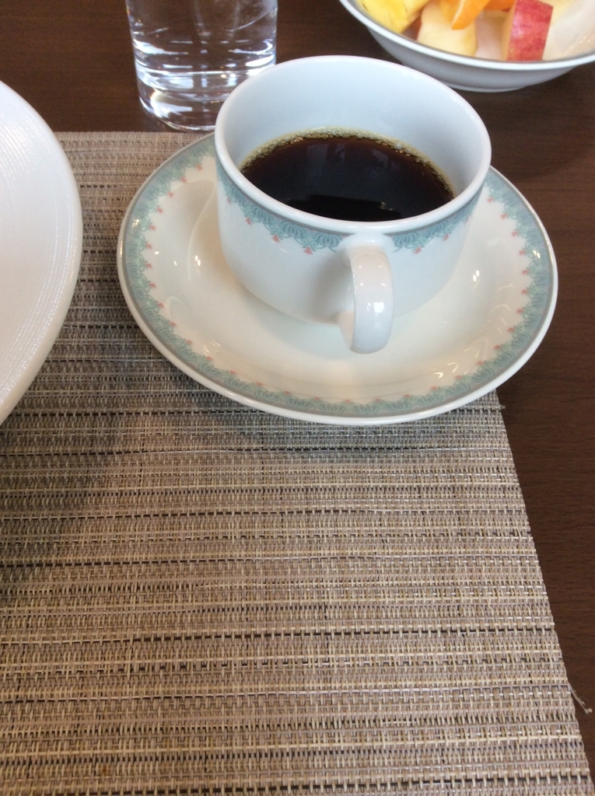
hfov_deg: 44.1
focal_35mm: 32
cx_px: 298
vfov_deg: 56.9
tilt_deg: -56.4
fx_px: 735
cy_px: 398
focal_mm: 3.3
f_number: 2.4
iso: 64
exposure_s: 1/120
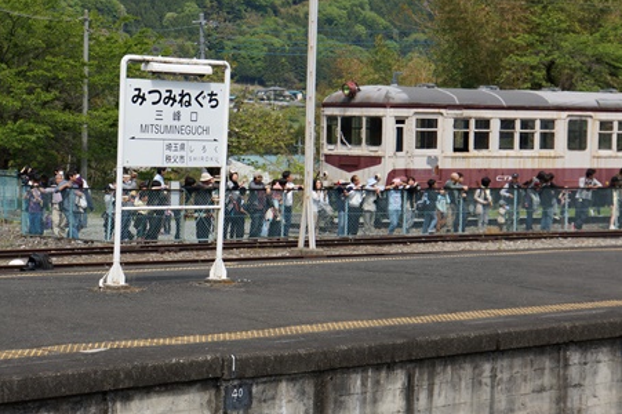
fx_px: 2009
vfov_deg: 11.8
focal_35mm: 116
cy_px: 195
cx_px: 308
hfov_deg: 17.6
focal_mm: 72.9
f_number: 9
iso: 100
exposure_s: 1/160
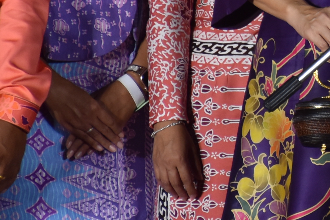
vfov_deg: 2.1
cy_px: -169
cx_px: 650
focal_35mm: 650
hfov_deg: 3.2
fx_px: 5958
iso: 400
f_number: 5.6
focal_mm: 100
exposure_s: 1/125
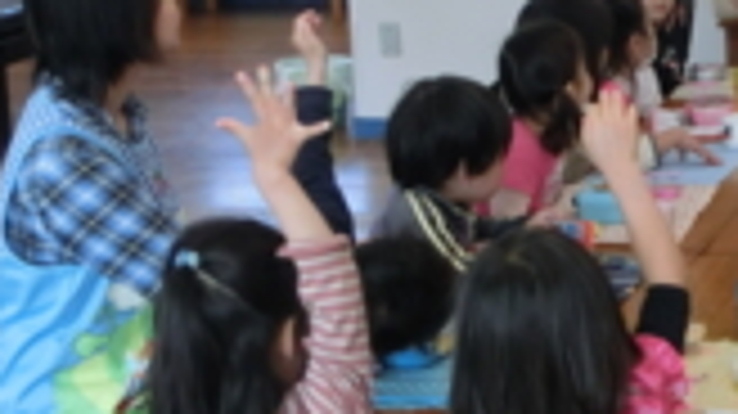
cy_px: 180
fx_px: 1975
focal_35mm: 101
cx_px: 738
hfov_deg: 20.5
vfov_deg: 12.0
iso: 640
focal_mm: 6.67
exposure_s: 1/250
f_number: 3.9
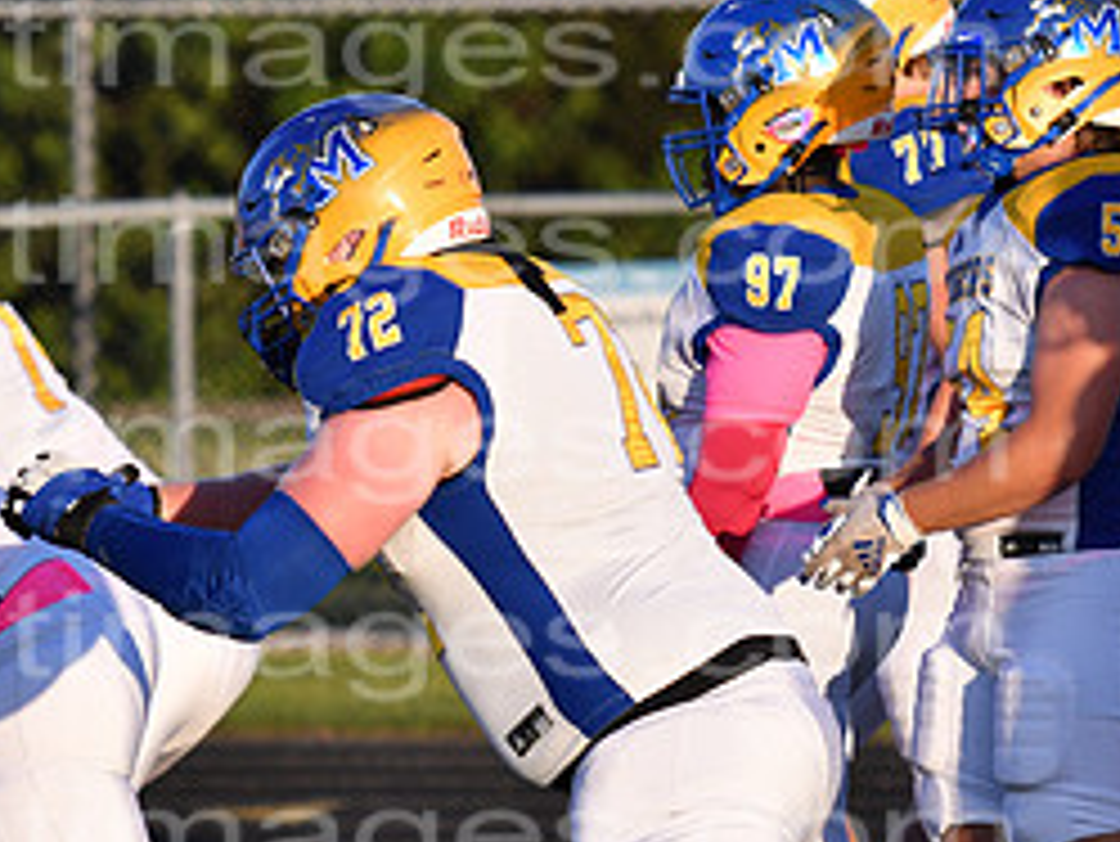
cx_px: -4
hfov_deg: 3.8
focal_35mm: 520
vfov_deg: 2.9
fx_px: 16837
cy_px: 547
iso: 400
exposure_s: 1/3200
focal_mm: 155
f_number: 4
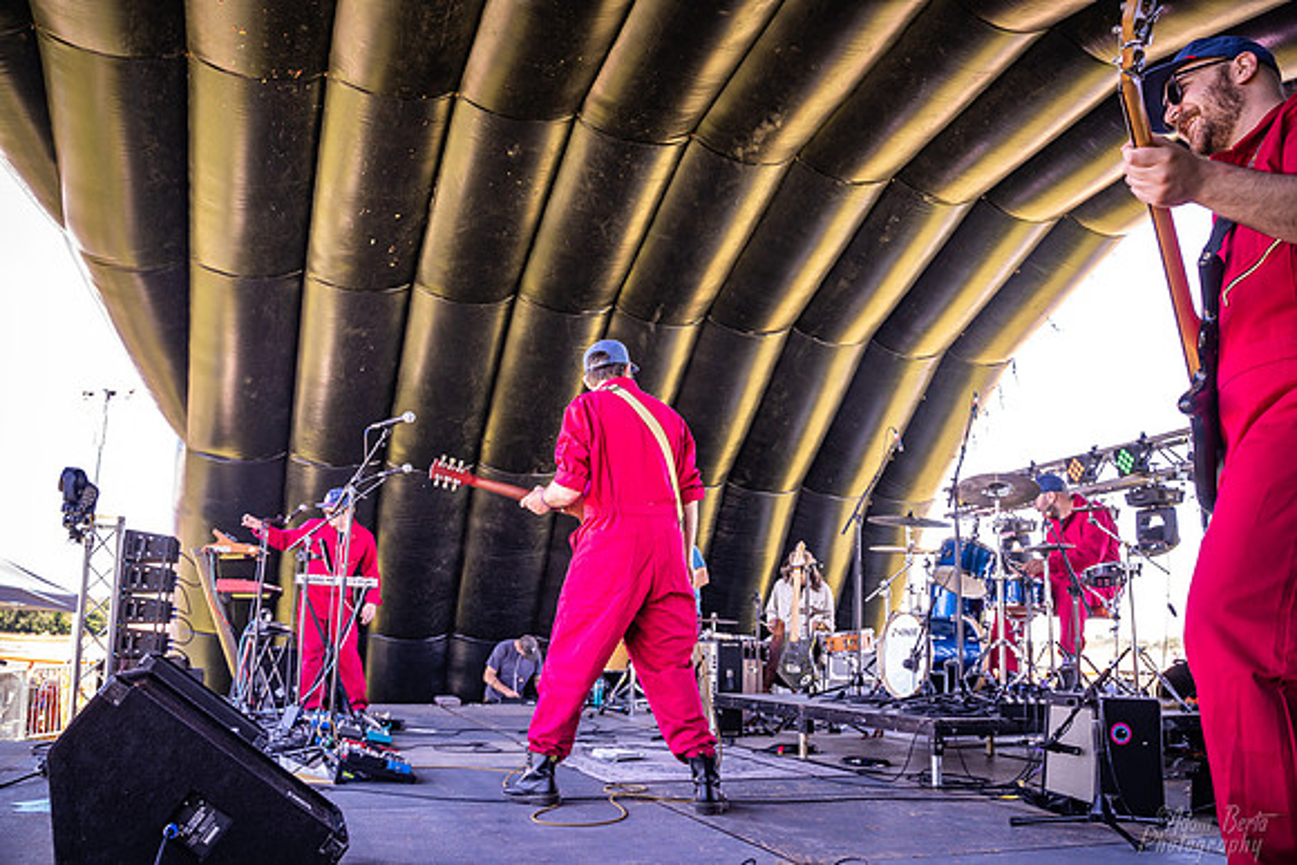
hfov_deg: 65.5
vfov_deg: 46.4
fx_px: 1009
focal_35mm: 28
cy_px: 432
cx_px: 648
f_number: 5.6
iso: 800
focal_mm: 28
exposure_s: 1/160
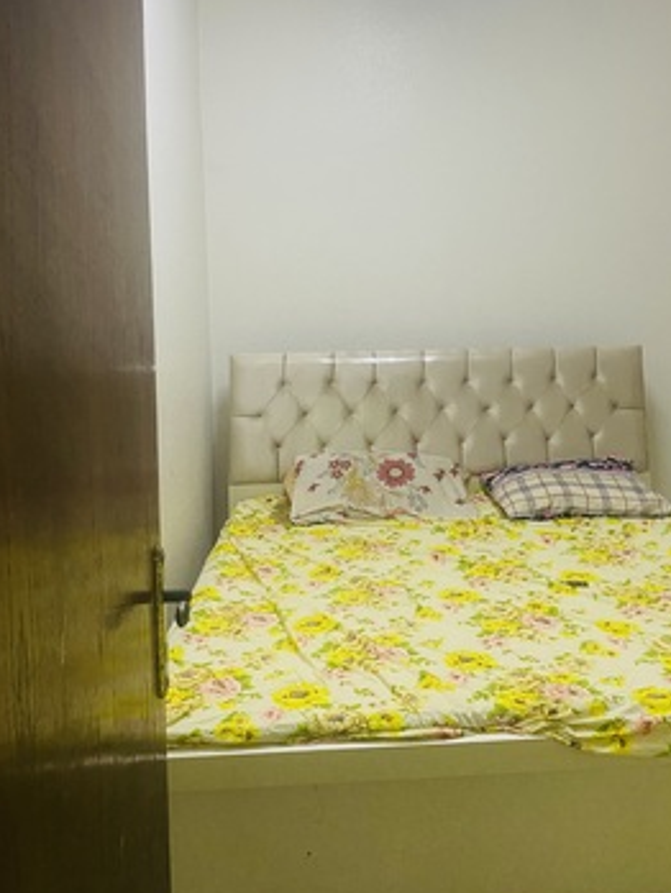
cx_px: 408
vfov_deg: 53.3
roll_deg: +2.3
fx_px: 878
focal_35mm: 34
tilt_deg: -3.1
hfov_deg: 41.6
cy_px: 326
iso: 320
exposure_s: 1/60
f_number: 1.8
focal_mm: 4.25
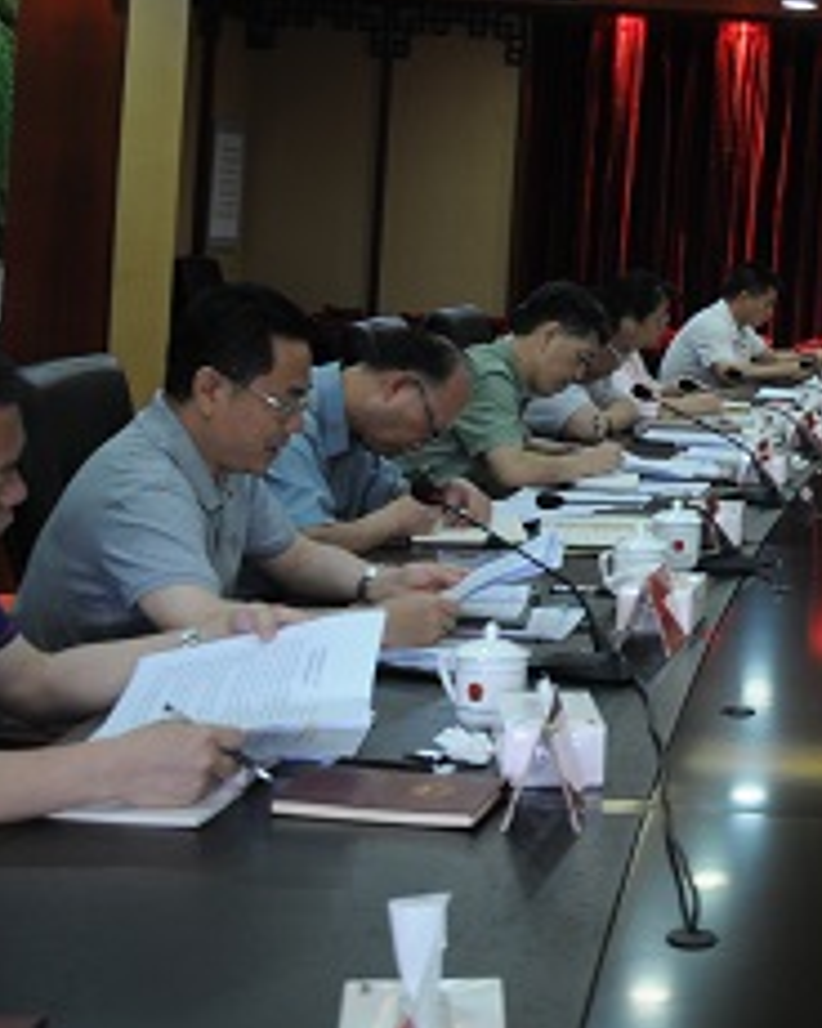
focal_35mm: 66
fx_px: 2007
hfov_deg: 21.1
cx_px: 1050
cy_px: 241
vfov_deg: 28.2
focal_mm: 18
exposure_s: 1/30
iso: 320
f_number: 3.5
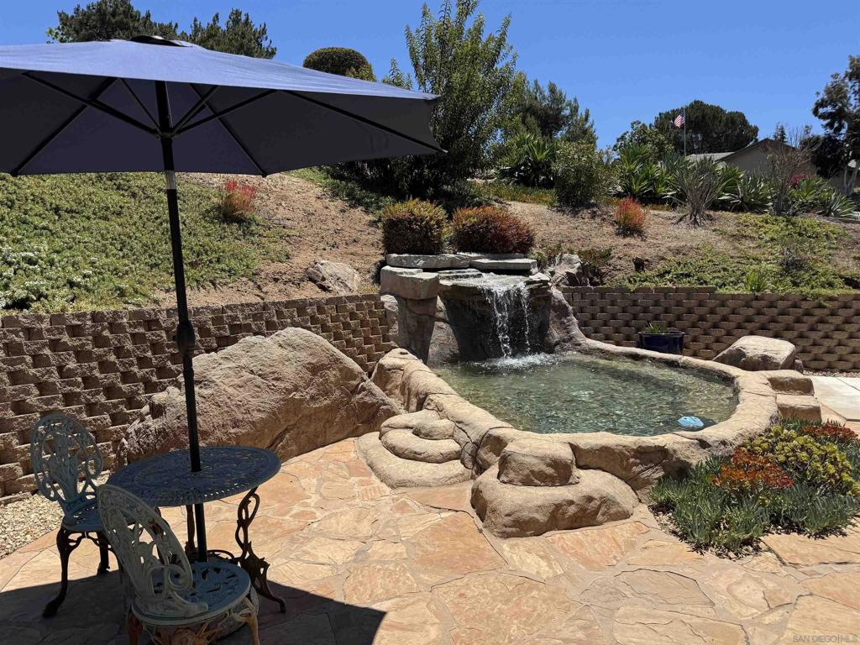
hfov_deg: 71.6
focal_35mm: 24
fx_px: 596
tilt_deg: -5.3
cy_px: 322
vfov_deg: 56.8
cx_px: 430
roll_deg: +0.2
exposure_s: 1/5348
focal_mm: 6.76
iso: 80
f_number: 1.78
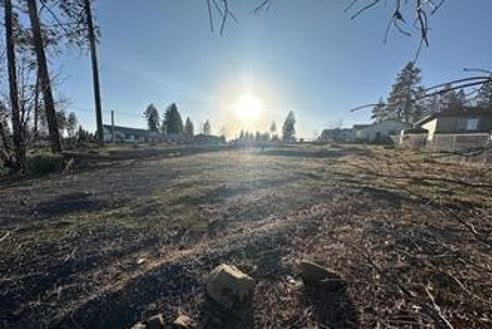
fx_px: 205
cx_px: 246
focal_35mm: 15
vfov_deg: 77.2
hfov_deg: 100.4
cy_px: 180
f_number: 2.2
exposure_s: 1/2174
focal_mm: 2.22
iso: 50
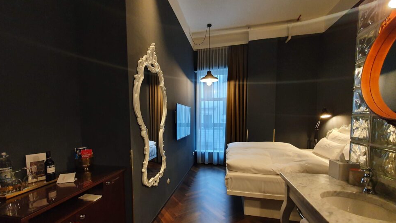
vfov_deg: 70.1
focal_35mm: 15
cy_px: 129
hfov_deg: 102.9
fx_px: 158
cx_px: 188
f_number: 2.2
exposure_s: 1/33
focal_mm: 1.8
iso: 400
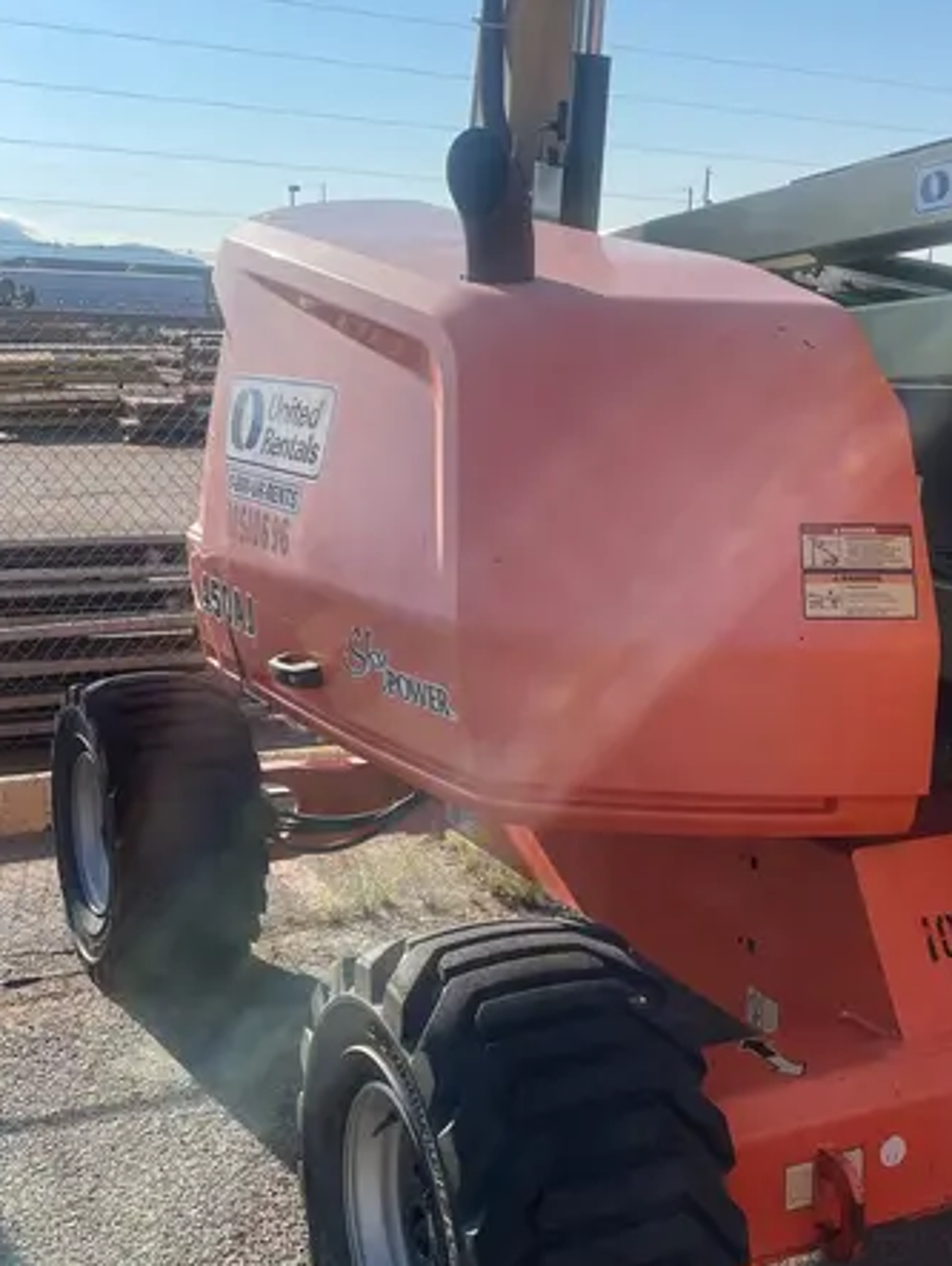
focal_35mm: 43
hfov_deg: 33.3
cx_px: 658
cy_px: 633
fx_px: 1574
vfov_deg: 43.8
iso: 32
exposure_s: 1/3861
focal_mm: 4.2
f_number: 1.6
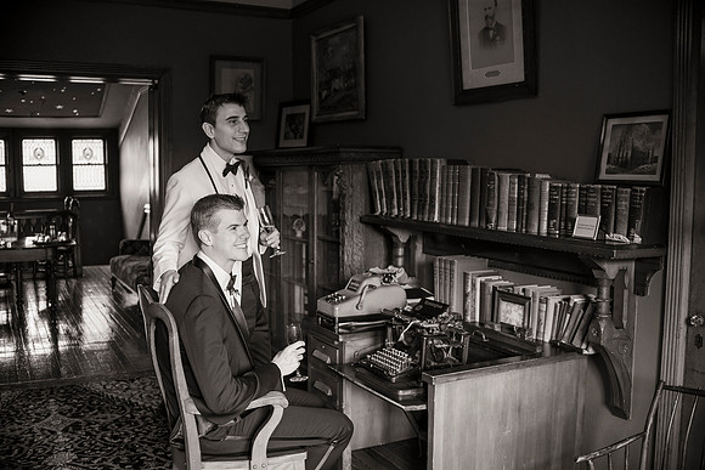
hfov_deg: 54.4
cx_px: 352
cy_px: 235
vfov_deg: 37.9
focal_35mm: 35
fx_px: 686
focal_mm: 35
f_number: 2.8
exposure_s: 1/60
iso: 400
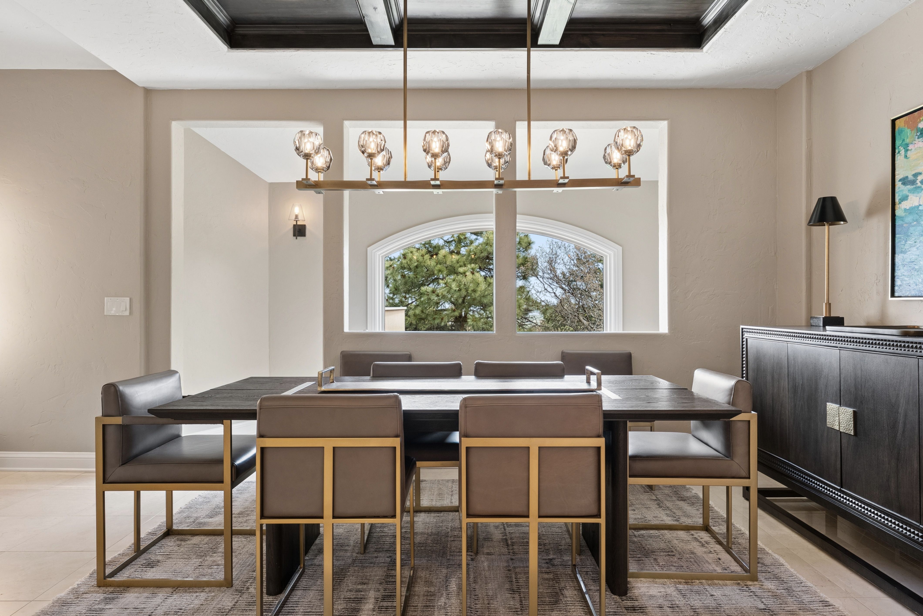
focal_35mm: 22
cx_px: 462
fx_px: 564
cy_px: 308
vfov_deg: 57.3
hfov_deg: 78.6
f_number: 8
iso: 640
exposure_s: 1/30
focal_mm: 22
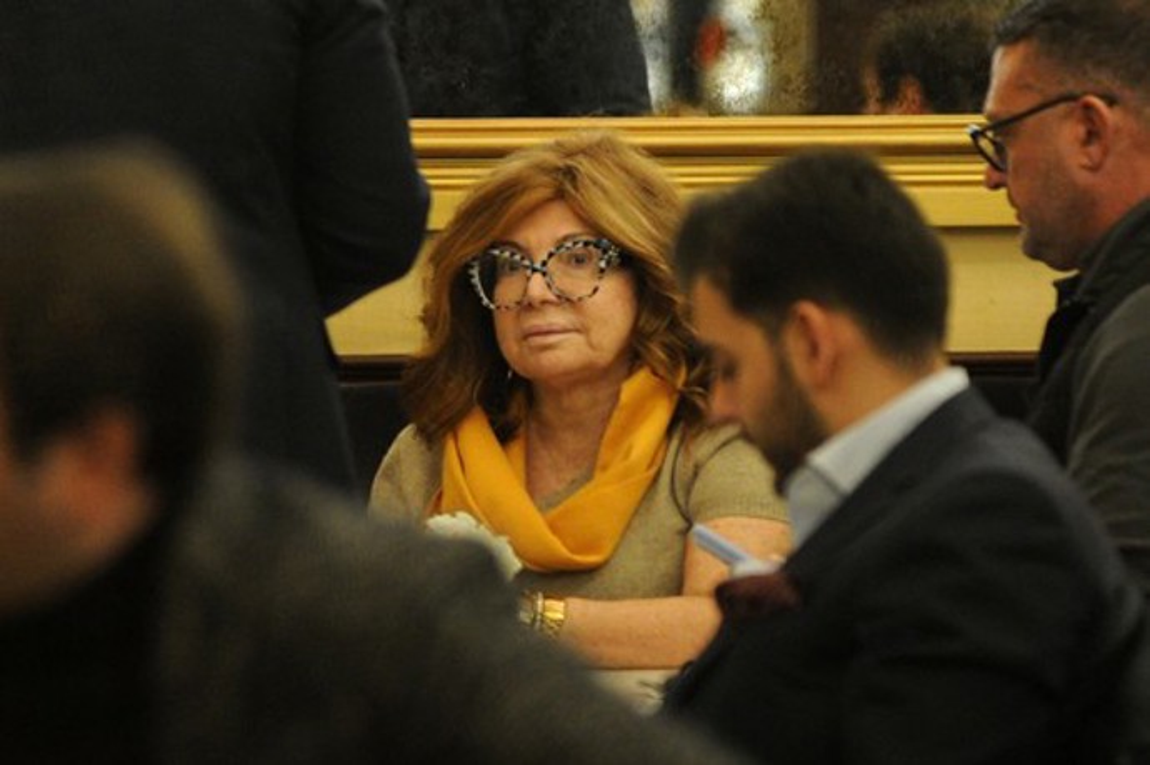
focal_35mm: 200
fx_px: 6384
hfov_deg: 10.3
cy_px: 382
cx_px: 575
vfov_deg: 6.9
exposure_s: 1/250
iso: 3200
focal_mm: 200
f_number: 2.8
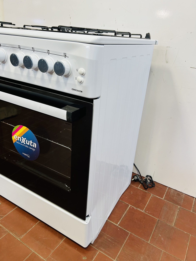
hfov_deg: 53.1
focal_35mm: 26
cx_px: 98
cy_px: 130
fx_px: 196
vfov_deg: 67.3
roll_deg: -5.4
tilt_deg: -24.7
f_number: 1.5
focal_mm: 5.7
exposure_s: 1/50
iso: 100
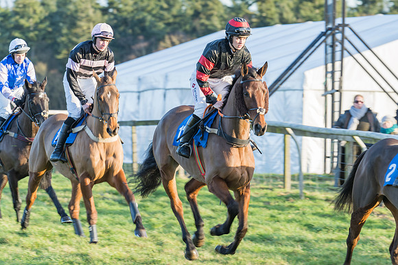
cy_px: 121
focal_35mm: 259
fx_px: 2860
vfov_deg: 5.3
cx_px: 257
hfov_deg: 8.0
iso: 200
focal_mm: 200
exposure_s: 1/125
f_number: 5.6
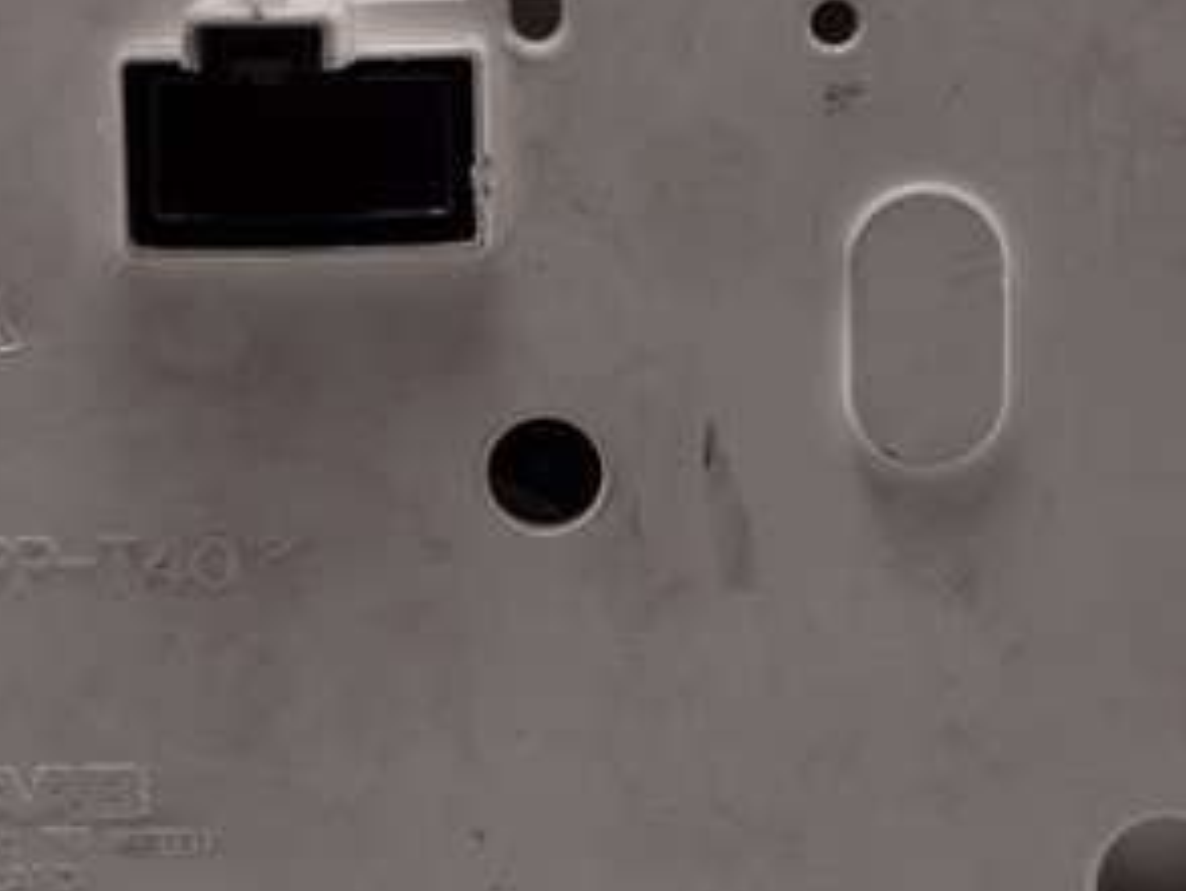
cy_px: 542
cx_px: 557
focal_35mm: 126
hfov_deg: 15.6
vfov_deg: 11.8
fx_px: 4320
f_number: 3.5
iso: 125
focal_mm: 17.4
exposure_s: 1/100
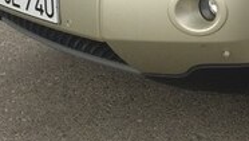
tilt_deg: -10.8
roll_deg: -0.8
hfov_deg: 18.0
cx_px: 308
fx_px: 740
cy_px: -100
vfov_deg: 10.3
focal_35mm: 112
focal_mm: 4.15
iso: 32
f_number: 2.2
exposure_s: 1/1464
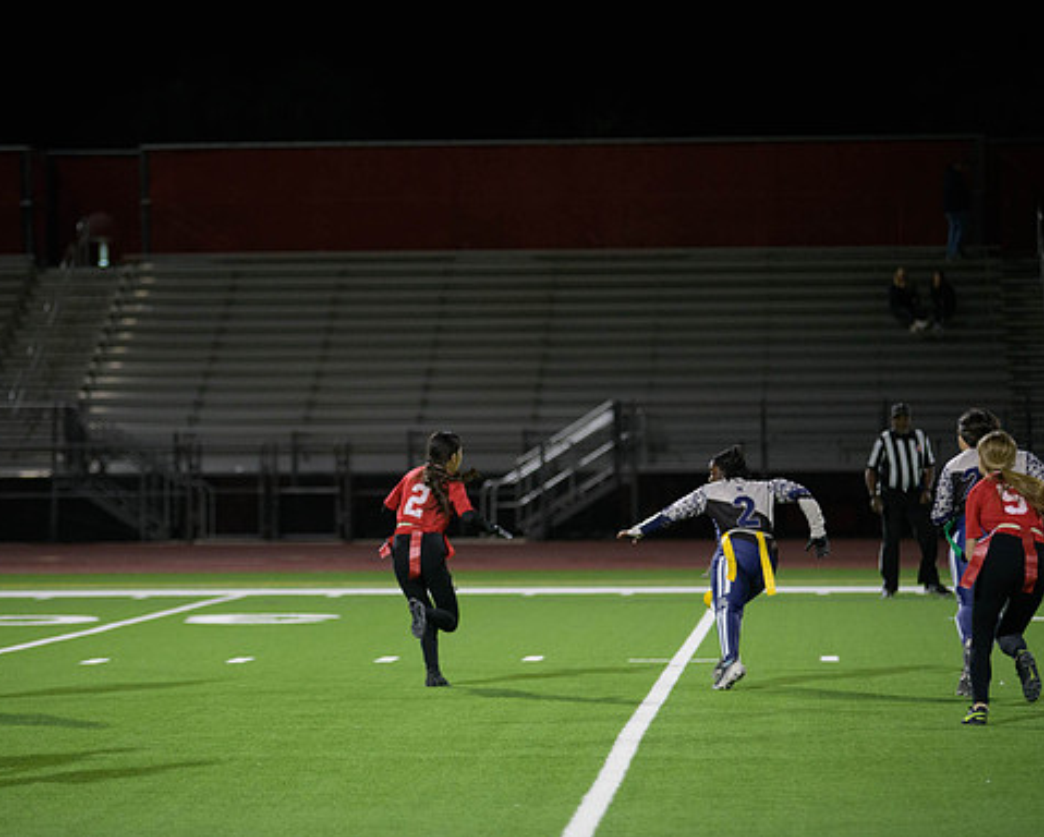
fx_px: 4917
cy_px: 420
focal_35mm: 159
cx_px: 442
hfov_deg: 12.1
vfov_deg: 9.7
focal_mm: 140
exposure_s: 1/640
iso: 2800
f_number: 2.8
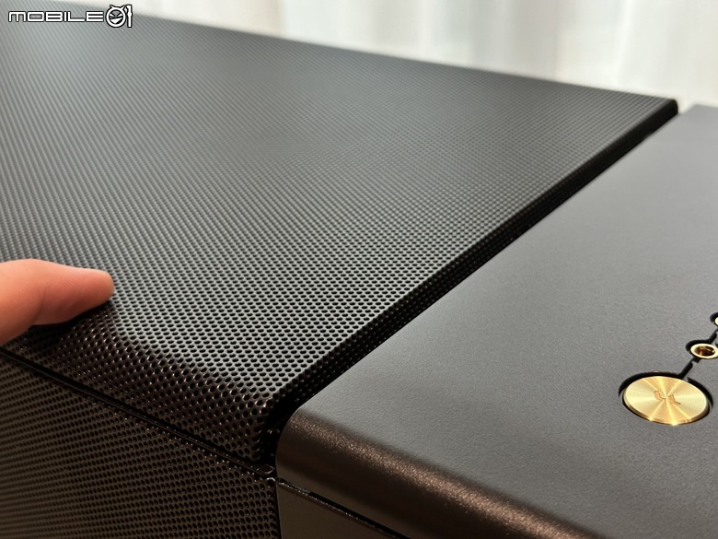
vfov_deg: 30.3
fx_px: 996
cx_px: 359
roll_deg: +2.7
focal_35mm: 48
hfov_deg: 39.7
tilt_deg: -27.8
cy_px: 270
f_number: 1.78
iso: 80
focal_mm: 6.86
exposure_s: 1/91
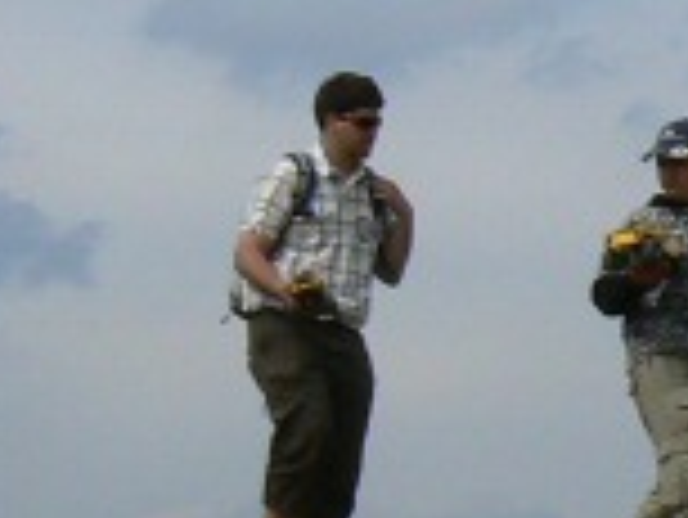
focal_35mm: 188
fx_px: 3739
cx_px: 904
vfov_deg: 7.9
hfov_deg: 10.3
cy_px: 194
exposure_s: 1/400
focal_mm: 6
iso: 80
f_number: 5.6
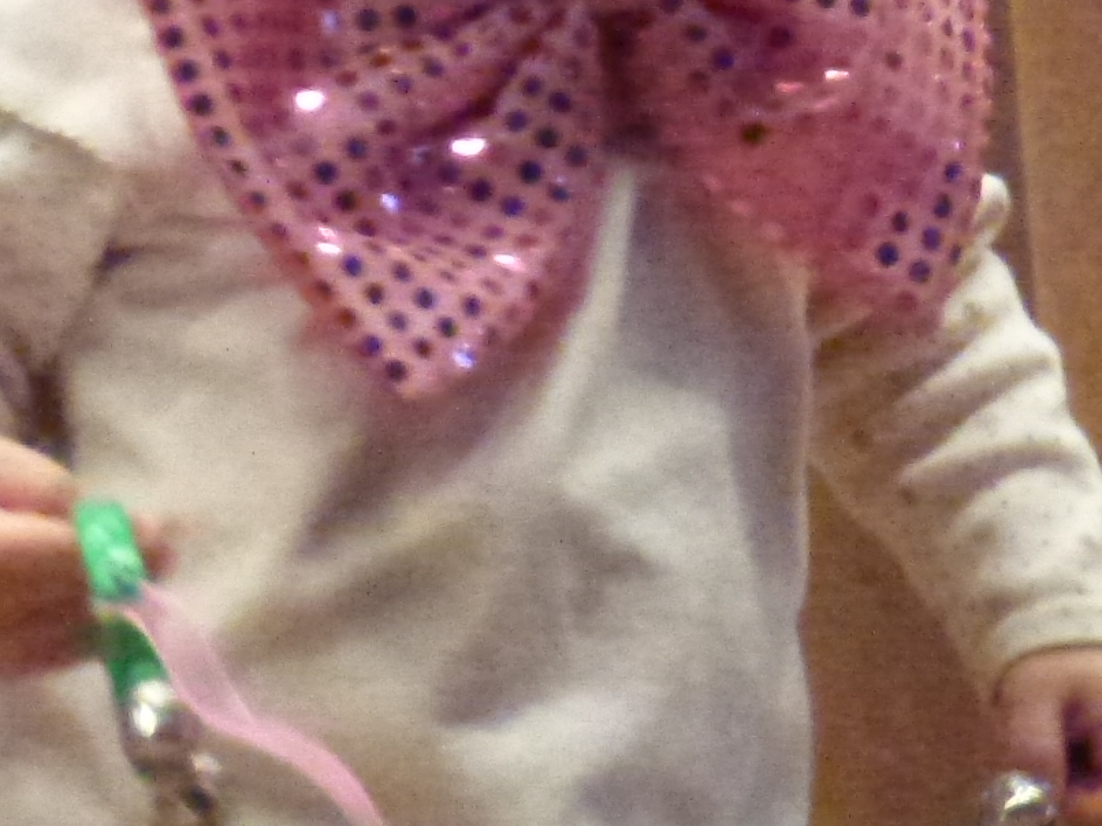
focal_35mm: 1220
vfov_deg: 1.2
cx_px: 651
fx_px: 38827
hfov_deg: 1.6
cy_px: 271
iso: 1600
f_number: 5.9
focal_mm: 68.8
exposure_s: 1/60
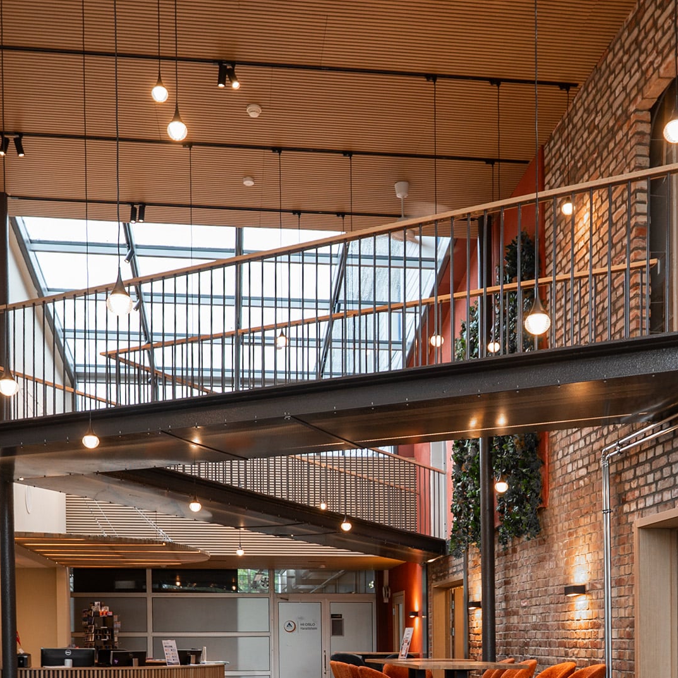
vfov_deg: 43.8
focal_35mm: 38
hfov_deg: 42.4
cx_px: 517
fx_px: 842
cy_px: 366
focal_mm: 16
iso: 125
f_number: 4
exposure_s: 1/30
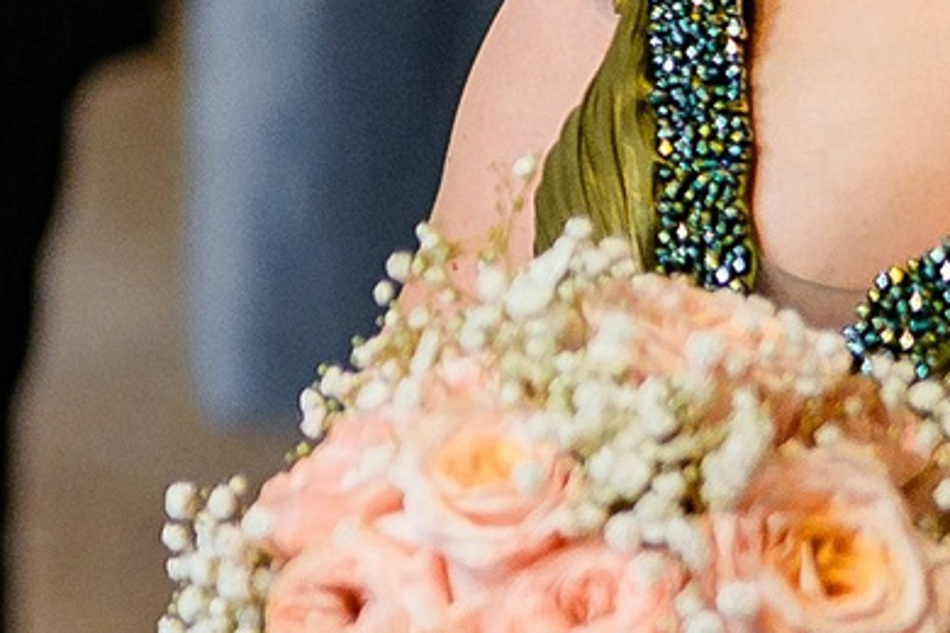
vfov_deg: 4.2
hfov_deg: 5.9
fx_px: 8655
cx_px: -1715
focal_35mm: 328
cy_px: -145
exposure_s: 1/200
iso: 640
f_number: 1.4
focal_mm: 50
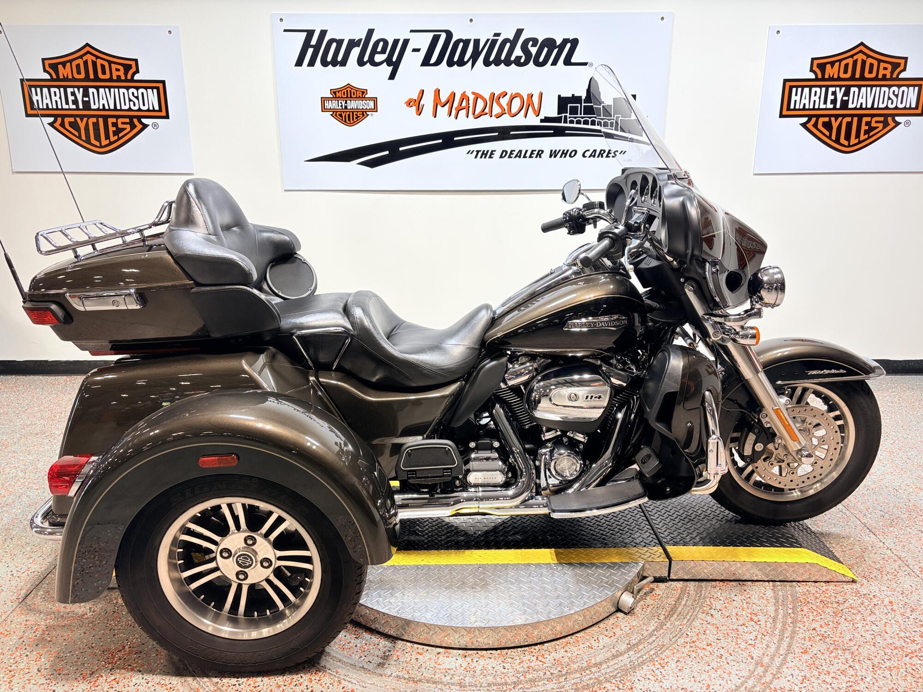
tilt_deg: -15.2
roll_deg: +0.4
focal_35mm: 26
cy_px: 346
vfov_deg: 53.1
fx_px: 693
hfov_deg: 67.3
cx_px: 462
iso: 50
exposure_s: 1/120
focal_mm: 5.96
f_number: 1.6
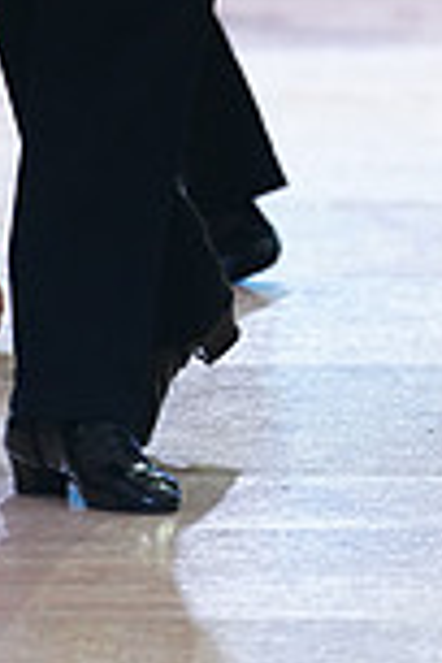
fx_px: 8029
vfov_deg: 4.7
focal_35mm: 436
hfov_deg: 3.1
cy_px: -537
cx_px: -89
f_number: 2.8
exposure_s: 1/400
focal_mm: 115
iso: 1000
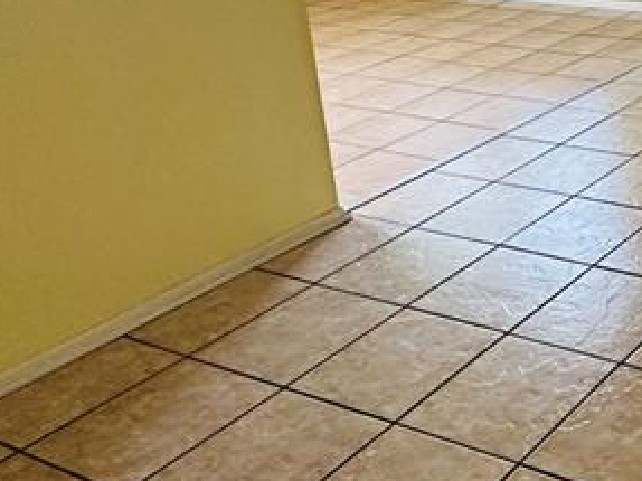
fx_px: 927
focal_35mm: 50
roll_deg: +1.0
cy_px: -31
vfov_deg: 27.0
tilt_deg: -11.5
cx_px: 861
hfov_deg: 29.6
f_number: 2.2
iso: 320
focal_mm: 2.22
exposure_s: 1/60
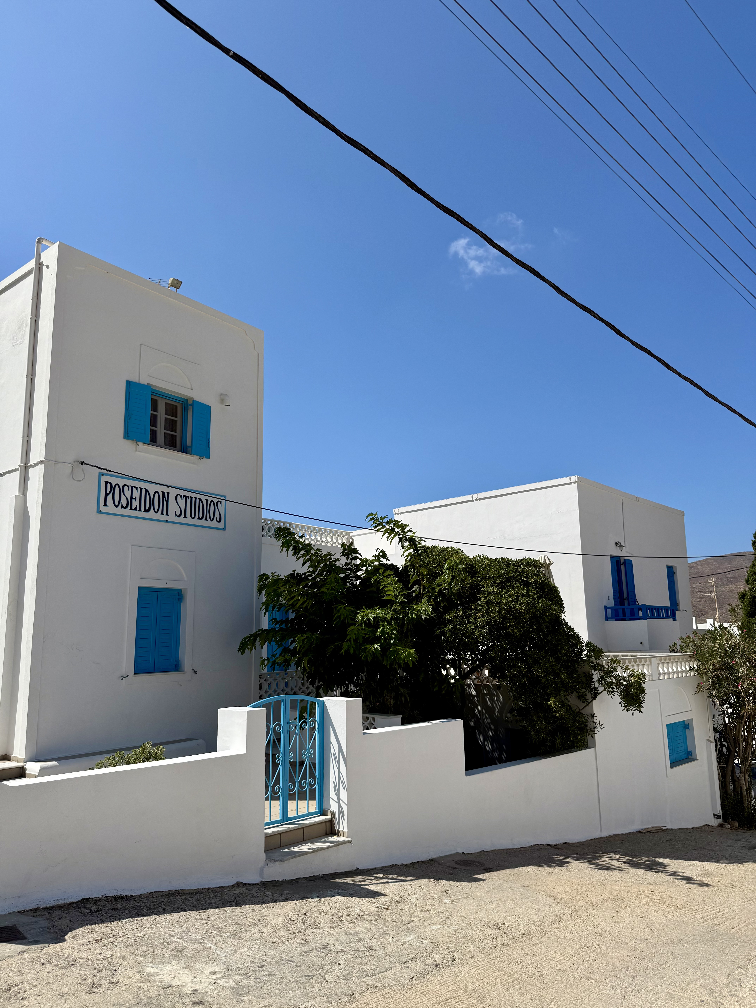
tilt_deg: +10.5
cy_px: 504
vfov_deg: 71.6
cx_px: 378
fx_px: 699
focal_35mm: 24
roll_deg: +0.6
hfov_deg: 56.8
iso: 80
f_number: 1.78
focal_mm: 6.76
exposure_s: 1/6711
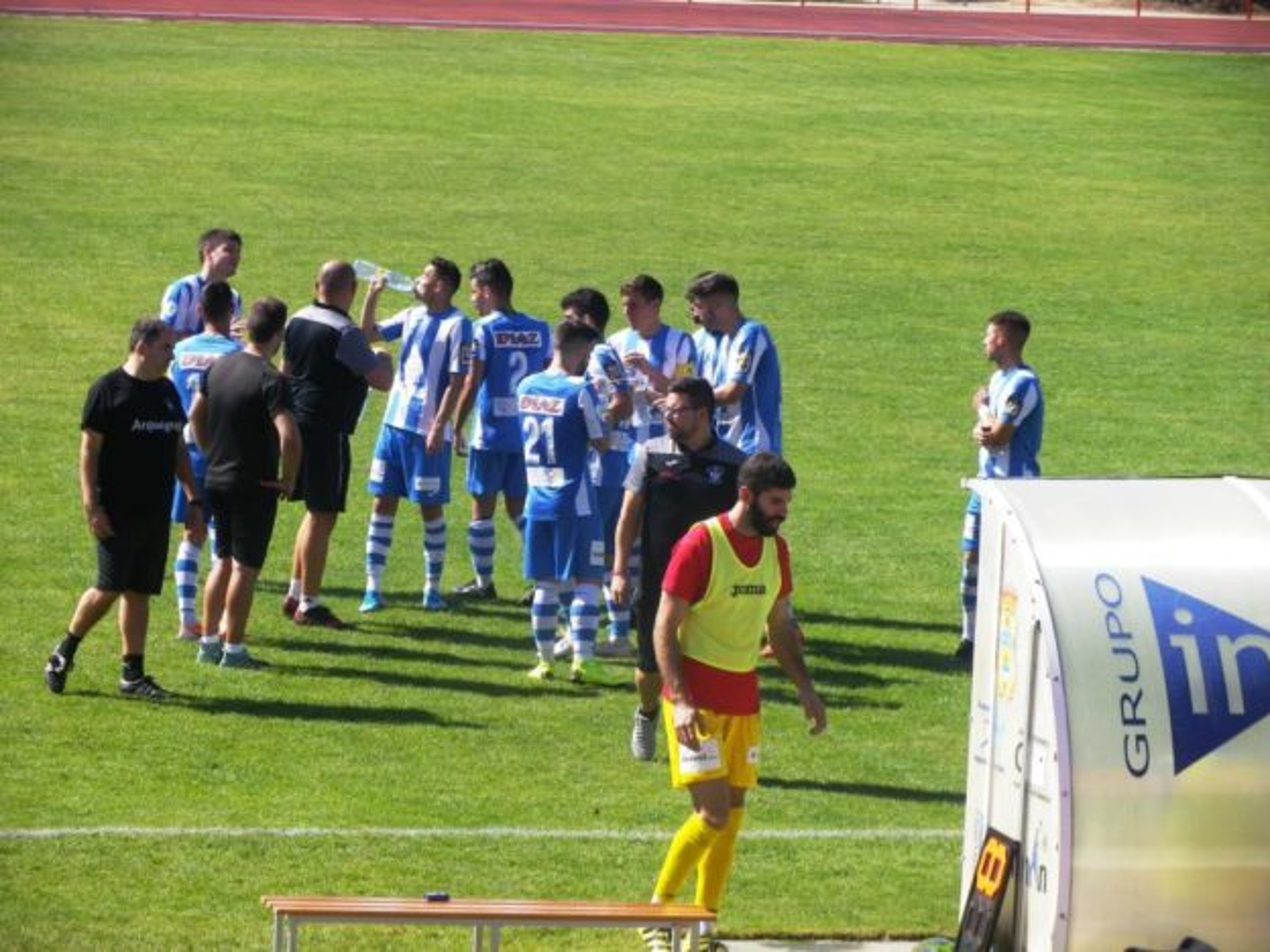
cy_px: 476
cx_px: 635
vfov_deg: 7.9
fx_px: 6934
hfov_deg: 10.5
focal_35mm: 189
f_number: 5.3
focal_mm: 33.8
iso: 80
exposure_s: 1/320
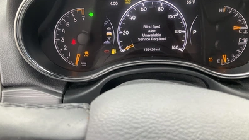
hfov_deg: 61.0
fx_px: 211
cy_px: 61
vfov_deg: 36.6
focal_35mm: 32
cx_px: 125
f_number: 1.8
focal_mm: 3
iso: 80
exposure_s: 1/60
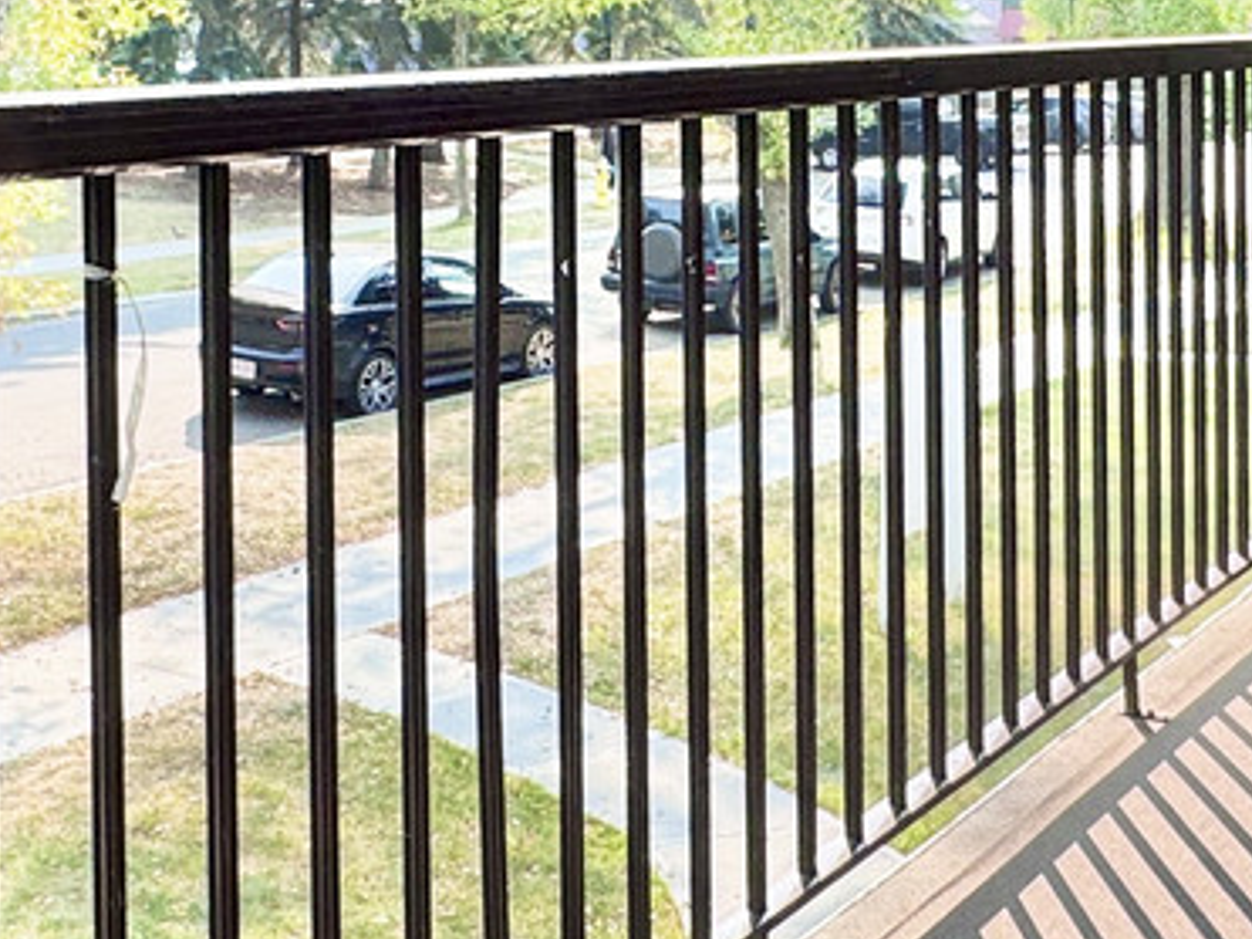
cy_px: 64
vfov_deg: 24.4
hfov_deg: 33.1
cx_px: 503
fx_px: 2097
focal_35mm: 58
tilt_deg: -1.1
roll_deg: +0.2
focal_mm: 2.22
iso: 40
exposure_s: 1/596
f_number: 2.2
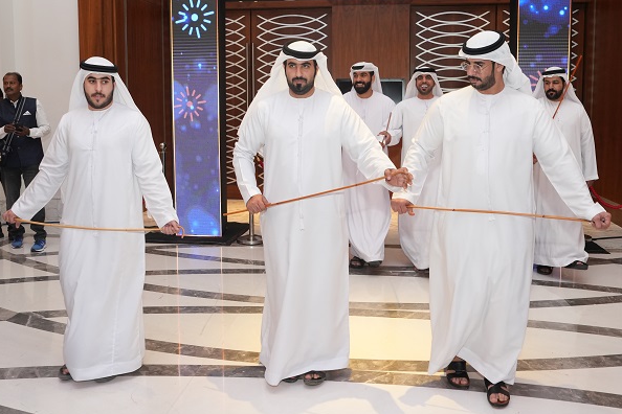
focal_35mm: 35
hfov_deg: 54.4
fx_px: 605
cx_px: 304
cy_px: 170
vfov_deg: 37.7
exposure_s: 1/160
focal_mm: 26
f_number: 4.5
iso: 2000
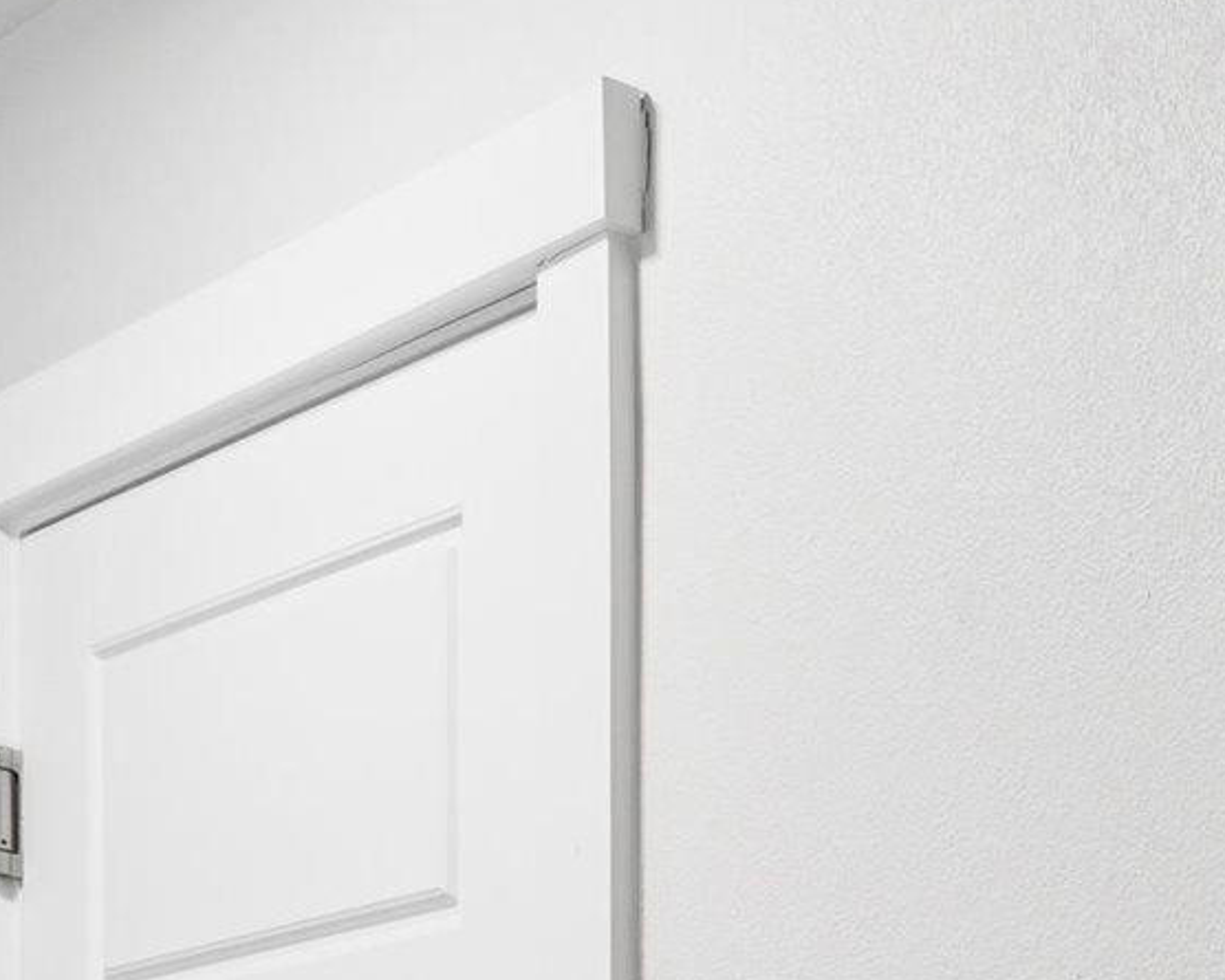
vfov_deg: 16.2
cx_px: 2086
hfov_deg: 18.5
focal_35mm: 85
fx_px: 3066
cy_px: 1590
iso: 400
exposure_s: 1/6
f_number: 13
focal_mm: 16.3
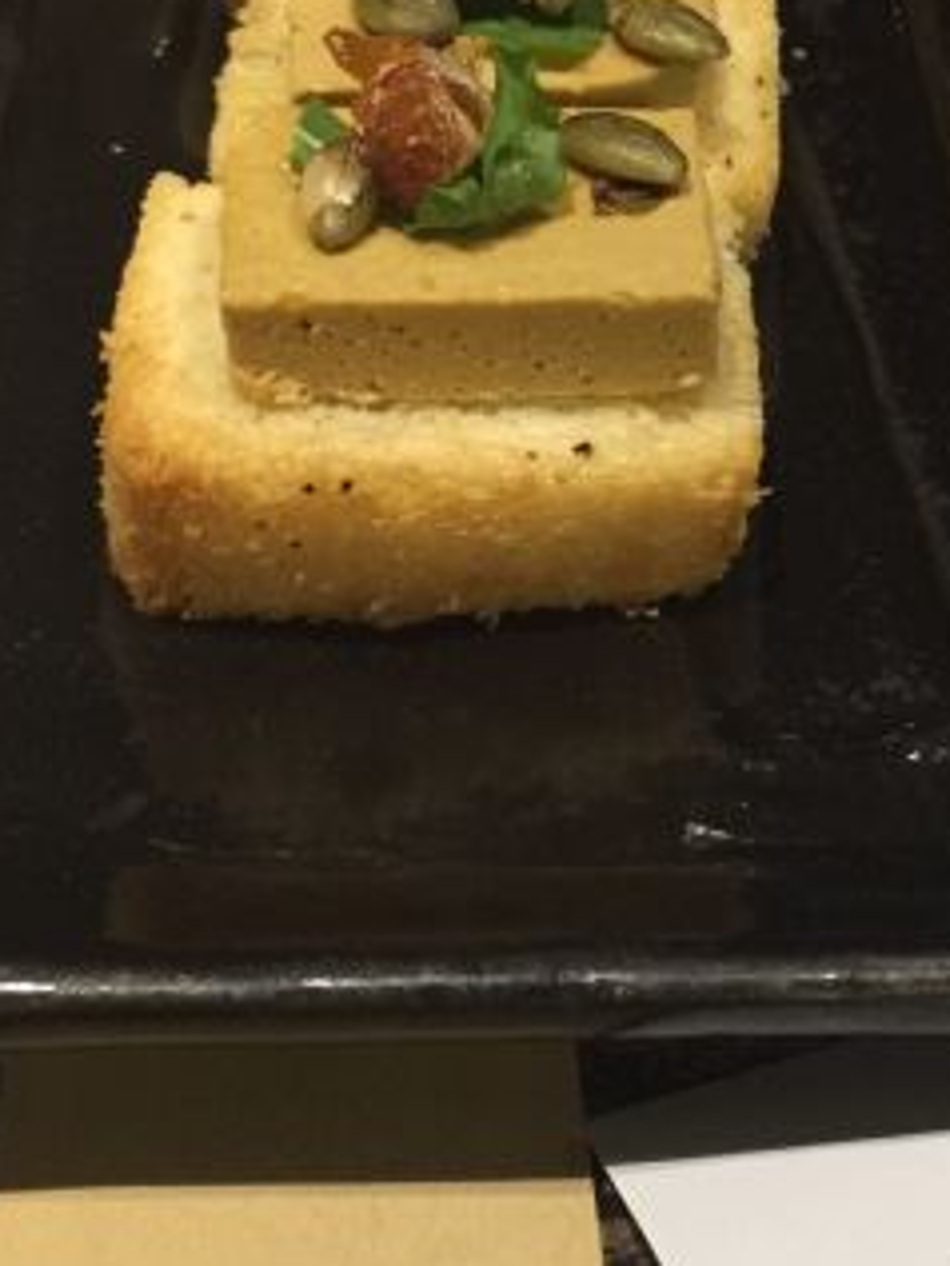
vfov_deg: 30.1
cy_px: 475
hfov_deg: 22.9
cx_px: 621
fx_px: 2340
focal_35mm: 64
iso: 160
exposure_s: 1/8
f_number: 2.2
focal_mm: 4.15
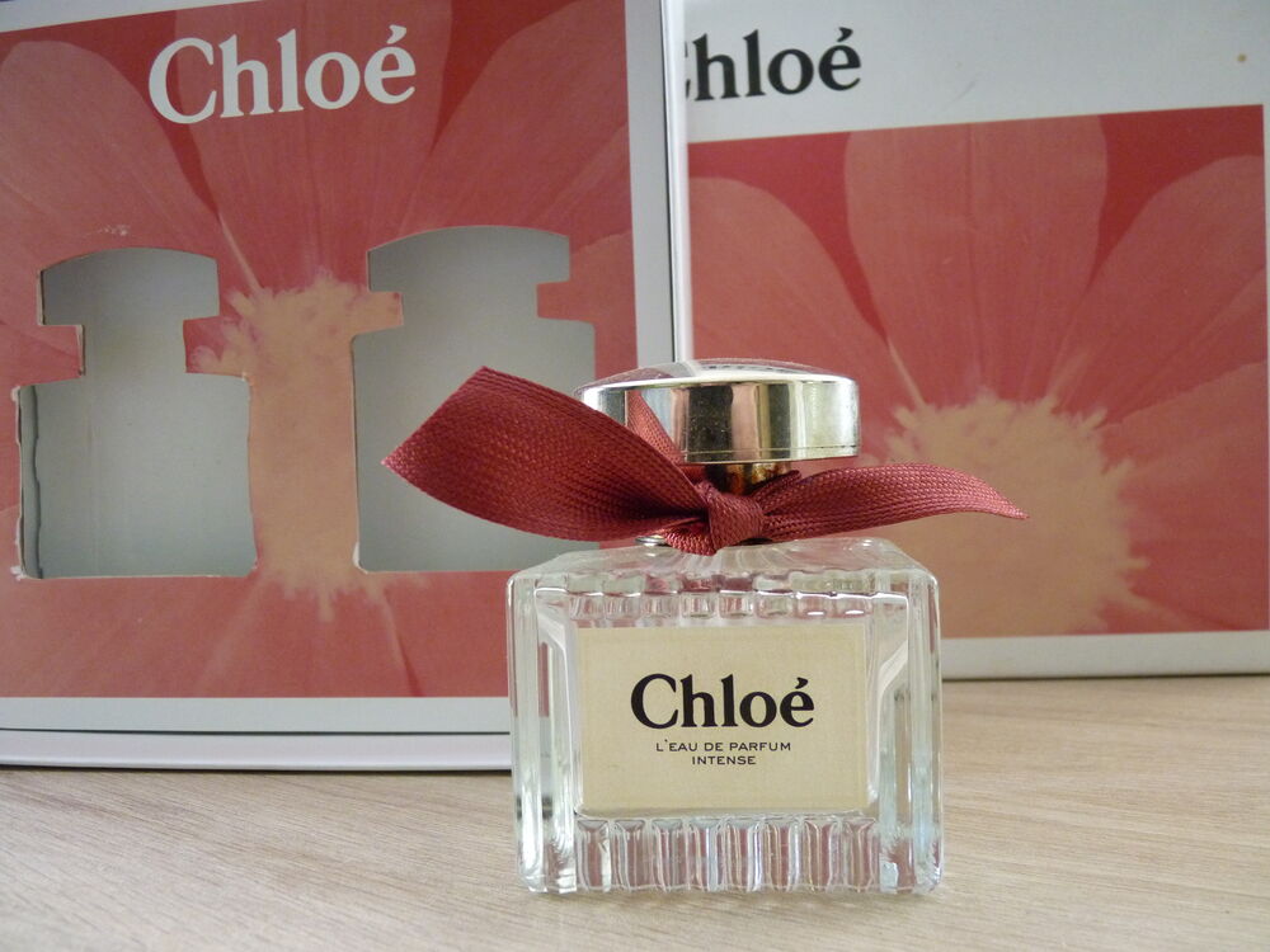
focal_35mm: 27
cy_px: 476
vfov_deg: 51.4
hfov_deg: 65.3
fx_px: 991
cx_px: 635
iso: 400
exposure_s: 1/20
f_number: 2.8
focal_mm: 4.8
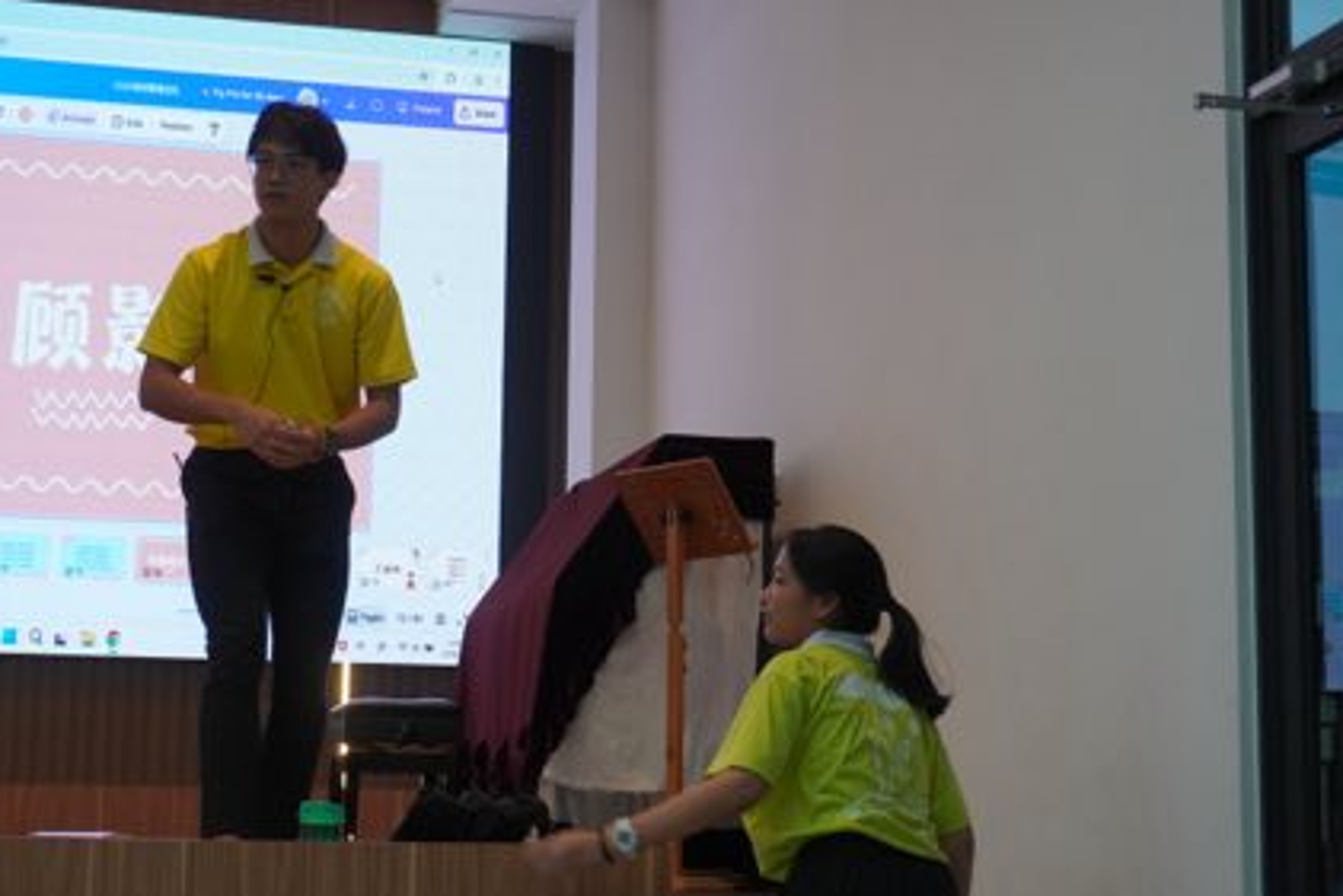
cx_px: 606
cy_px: 459
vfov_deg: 20.9
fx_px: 2426
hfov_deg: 30.9
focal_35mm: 65
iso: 1000
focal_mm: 38
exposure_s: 1/160
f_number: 5.6
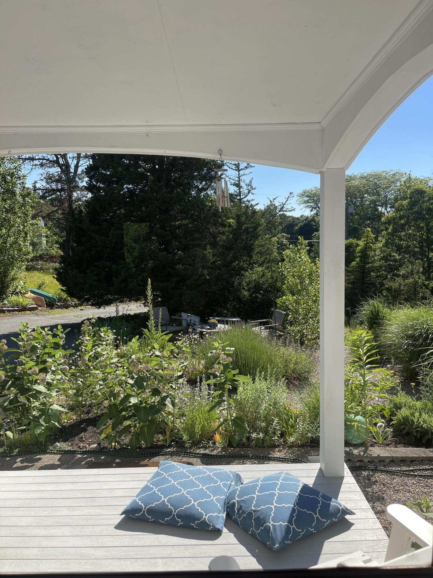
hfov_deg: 54.9
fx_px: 417
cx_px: 216
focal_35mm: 25
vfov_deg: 69.4
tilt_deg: -5.1
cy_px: 289
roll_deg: +1.6
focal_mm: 5.1
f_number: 1.6
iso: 32
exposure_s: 1/2247
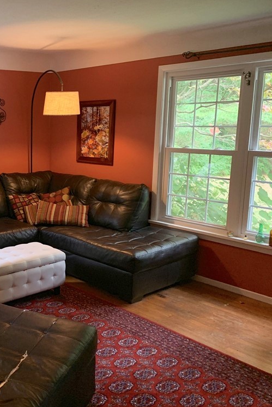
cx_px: 13
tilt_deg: -11.1
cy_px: 206
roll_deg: +0.1
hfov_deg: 33.5
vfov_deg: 51.9
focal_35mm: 37
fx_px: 419
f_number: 1.8
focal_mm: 4.25
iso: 125
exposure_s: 1/60
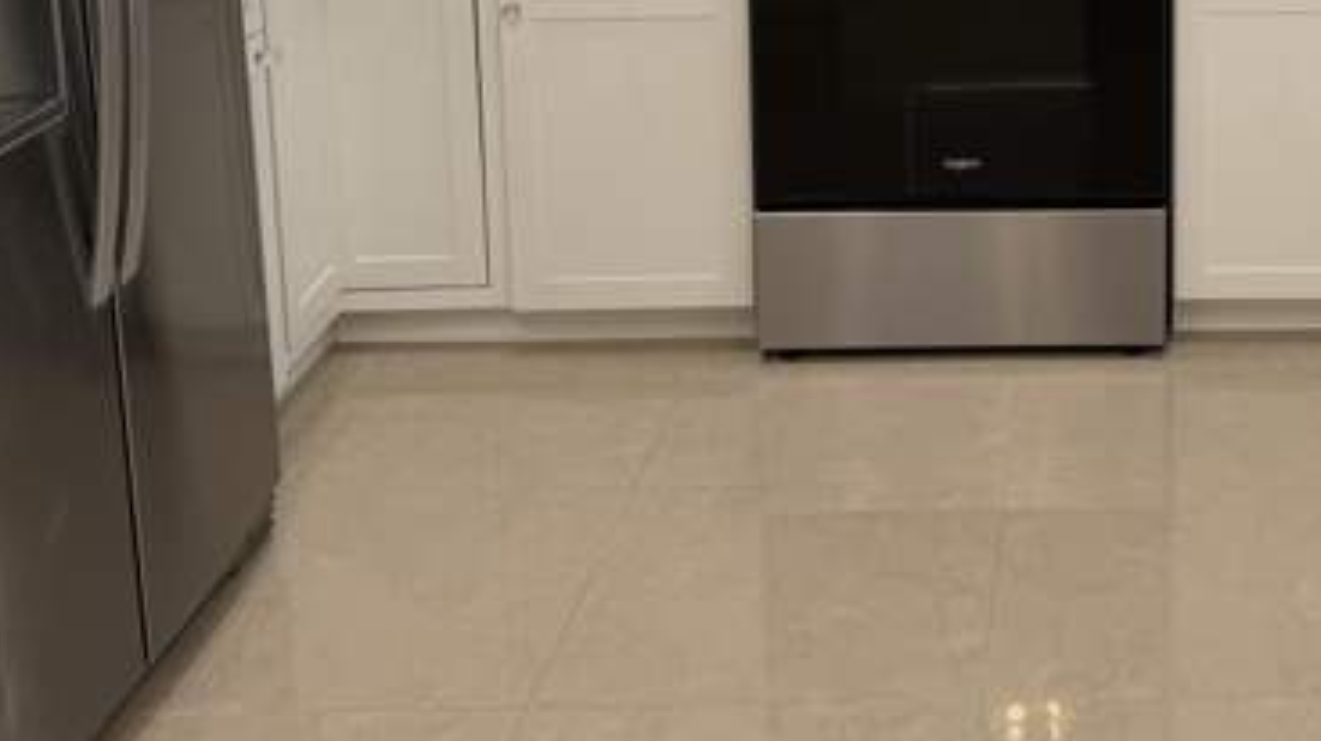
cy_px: -191
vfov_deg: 19.6
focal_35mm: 57
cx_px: 1191
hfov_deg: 34.6
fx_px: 1996
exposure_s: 1/120
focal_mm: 6.76
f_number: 1.78
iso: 100
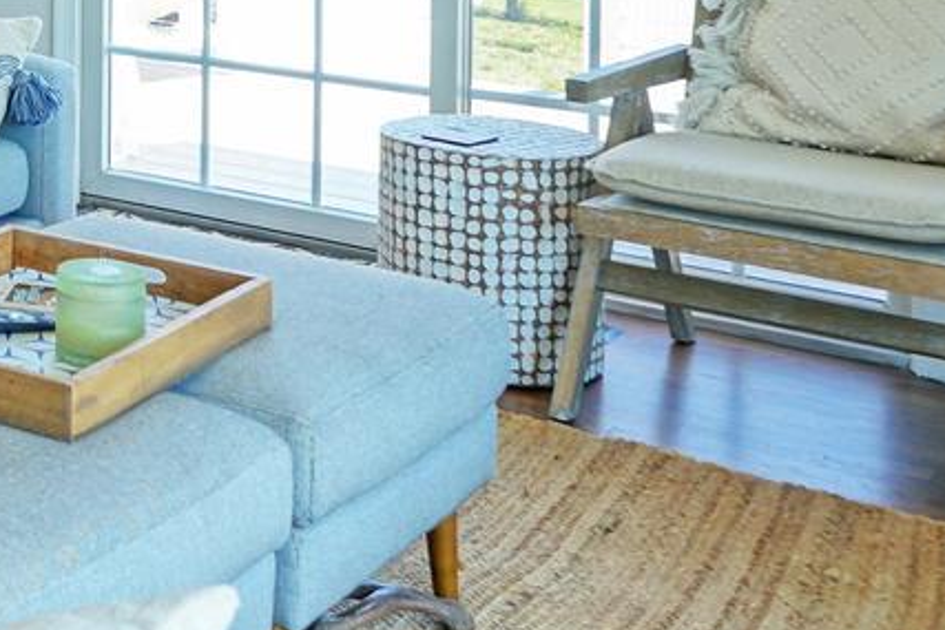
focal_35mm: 72
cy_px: -239
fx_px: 1891
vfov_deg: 17.5
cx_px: -345
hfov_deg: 24.0
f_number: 4
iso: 100
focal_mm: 10
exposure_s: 1/60
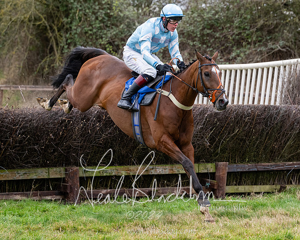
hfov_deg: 10.3
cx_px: 195
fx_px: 1662
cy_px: 141
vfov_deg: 8.3
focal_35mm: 187
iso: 800
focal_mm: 115
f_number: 4
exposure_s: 1/1250
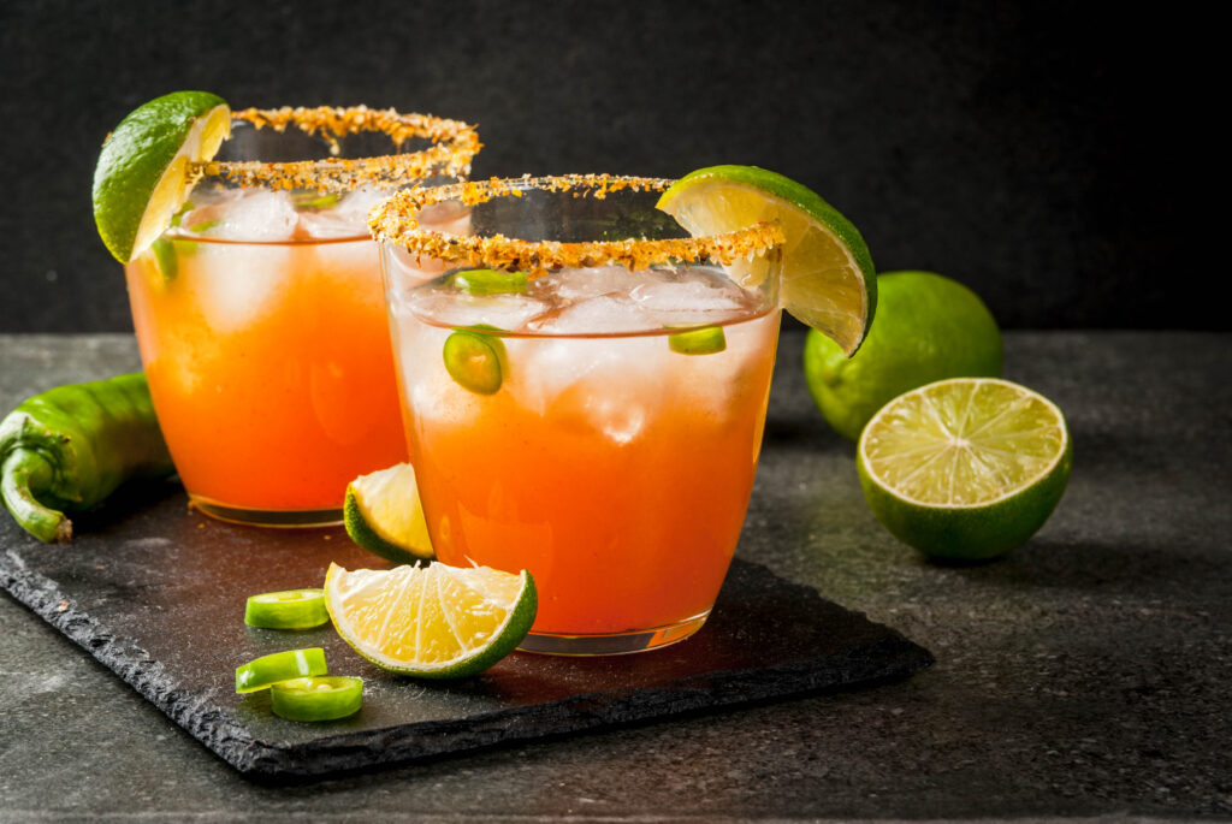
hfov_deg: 19.4
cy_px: 412
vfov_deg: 13.1
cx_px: 616
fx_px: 3597
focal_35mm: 105
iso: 100
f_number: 11
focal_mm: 70
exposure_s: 1/60
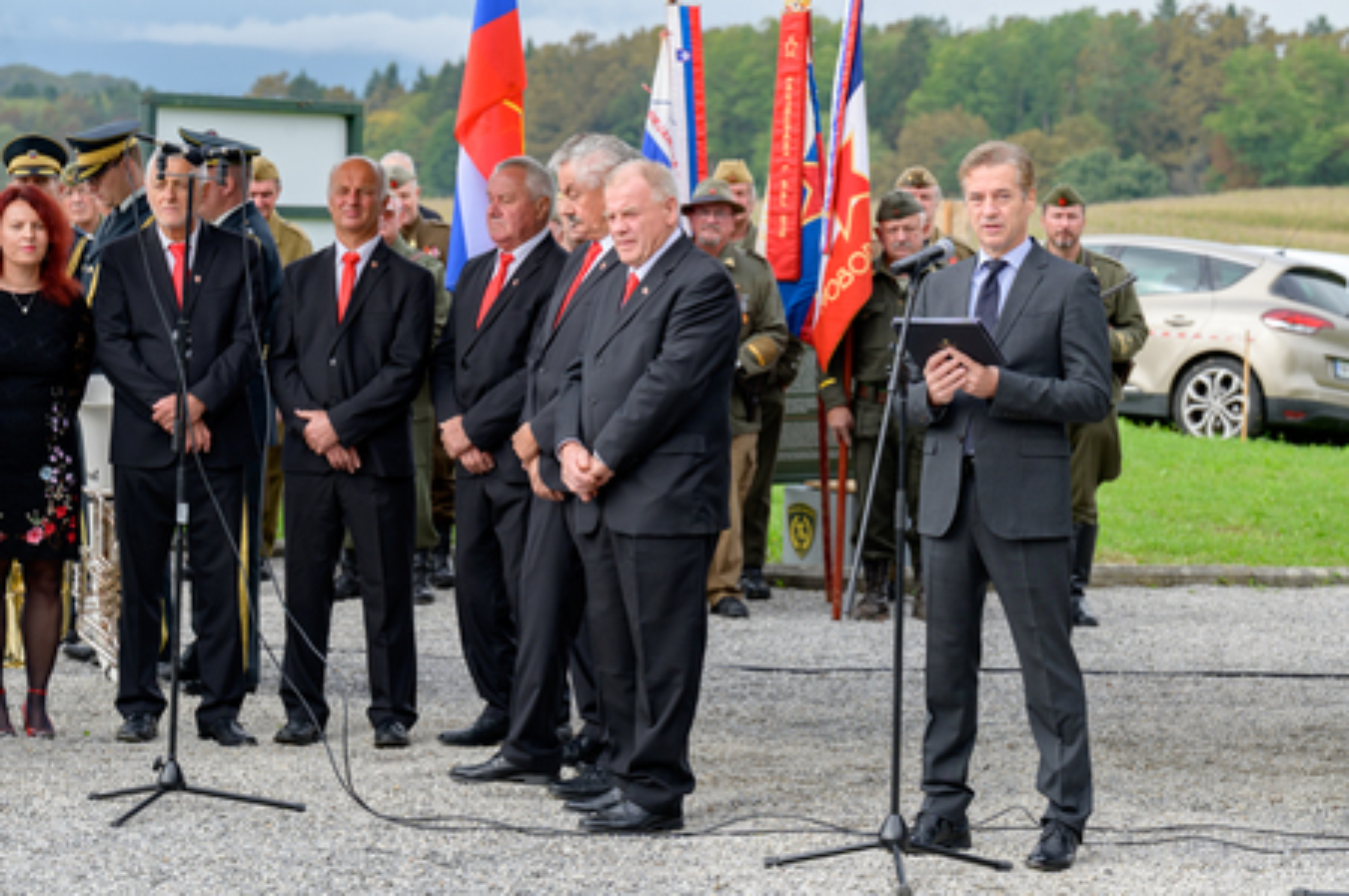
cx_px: 674
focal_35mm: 115
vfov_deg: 11.9
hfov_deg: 17.8
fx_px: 4305
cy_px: 448
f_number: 7.1
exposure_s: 1/400
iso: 250
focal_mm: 115
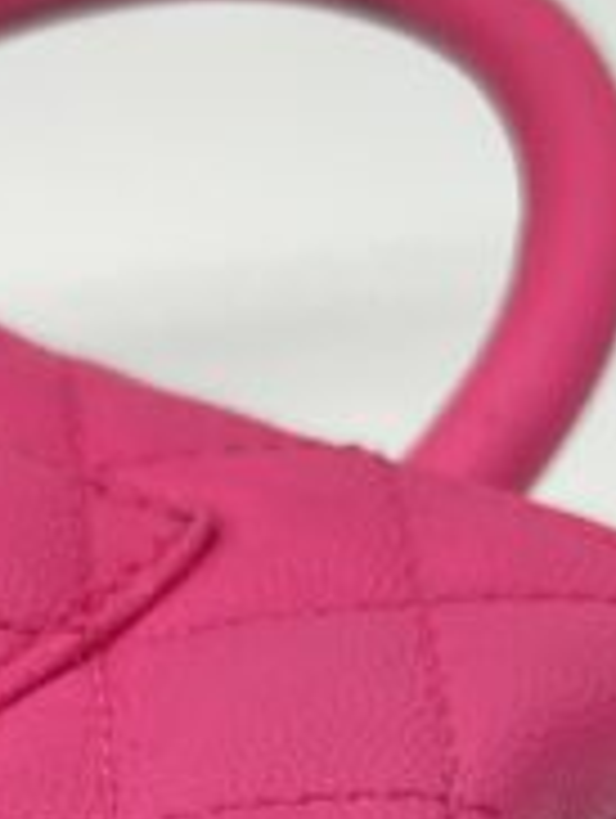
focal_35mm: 146
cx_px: -207
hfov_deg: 10.0
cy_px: 1350
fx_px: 3456
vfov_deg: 12.6
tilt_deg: -48.6
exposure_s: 1/100
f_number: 1.5
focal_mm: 5.7
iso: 40
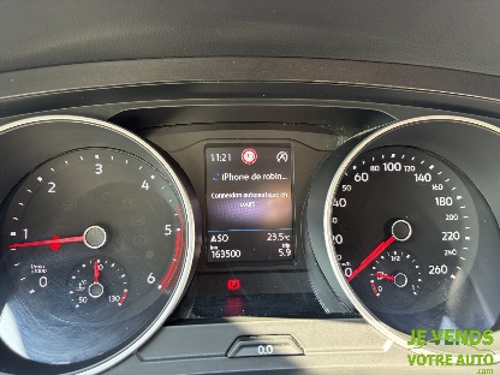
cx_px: 250
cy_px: 188
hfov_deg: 67.3
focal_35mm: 26
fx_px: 376
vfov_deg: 53.1
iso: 125
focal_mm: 5.96
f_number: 1.6
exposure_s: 1/62
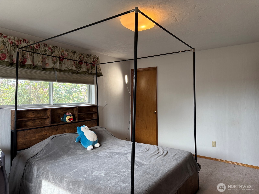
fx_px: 180
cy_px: 97
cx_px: 130
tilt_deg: +0.3
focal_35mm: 24
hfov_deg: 71.6
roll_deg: -0.2
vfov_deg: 56.8
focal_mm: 6.76
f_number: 1.78
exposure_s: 1/232
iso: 160
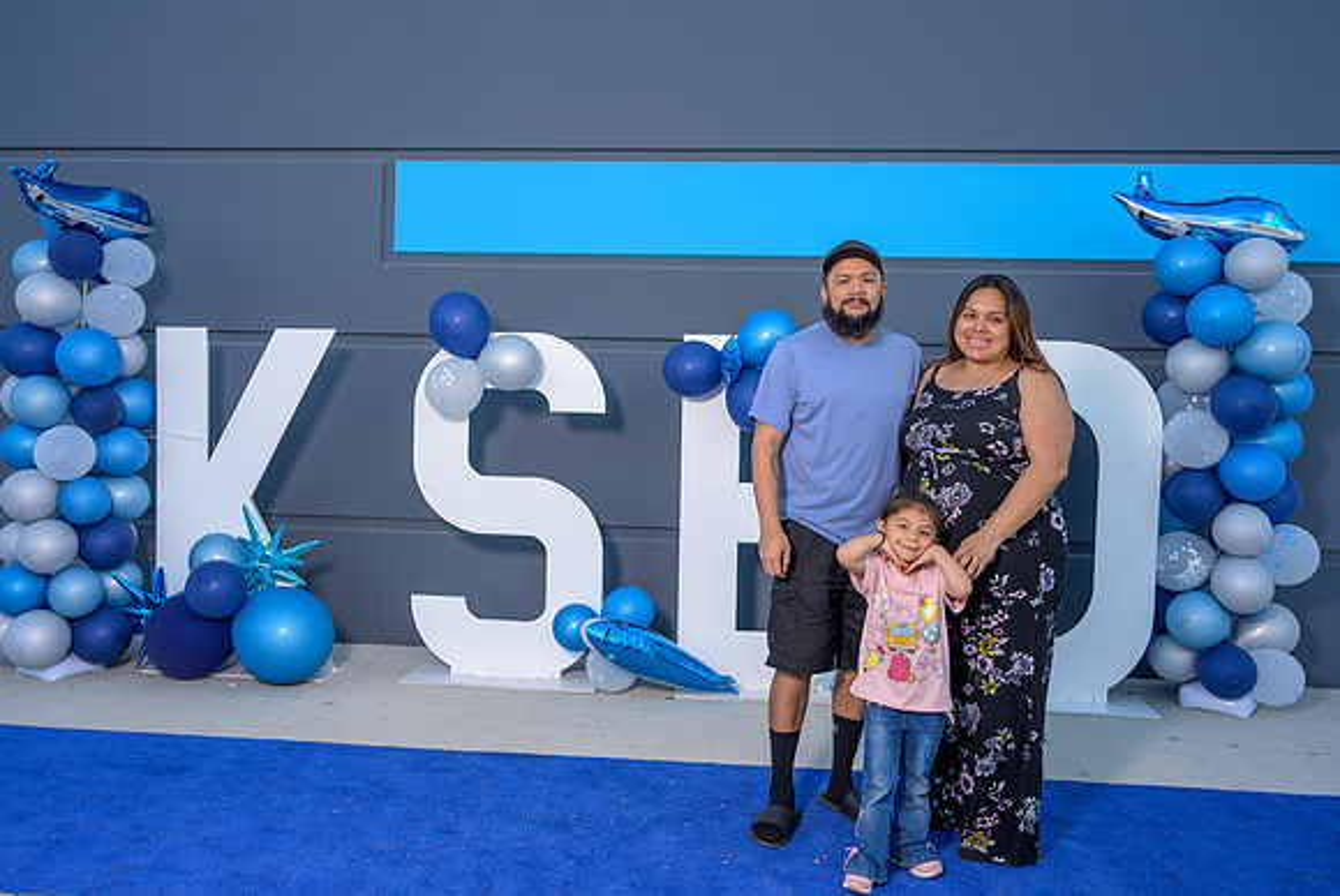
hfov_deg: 61.6
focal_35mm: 30
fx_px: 1124
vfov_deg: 43.4
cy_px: 418
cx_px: 674
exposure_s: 1/250
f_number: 4
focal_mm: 28
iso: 100
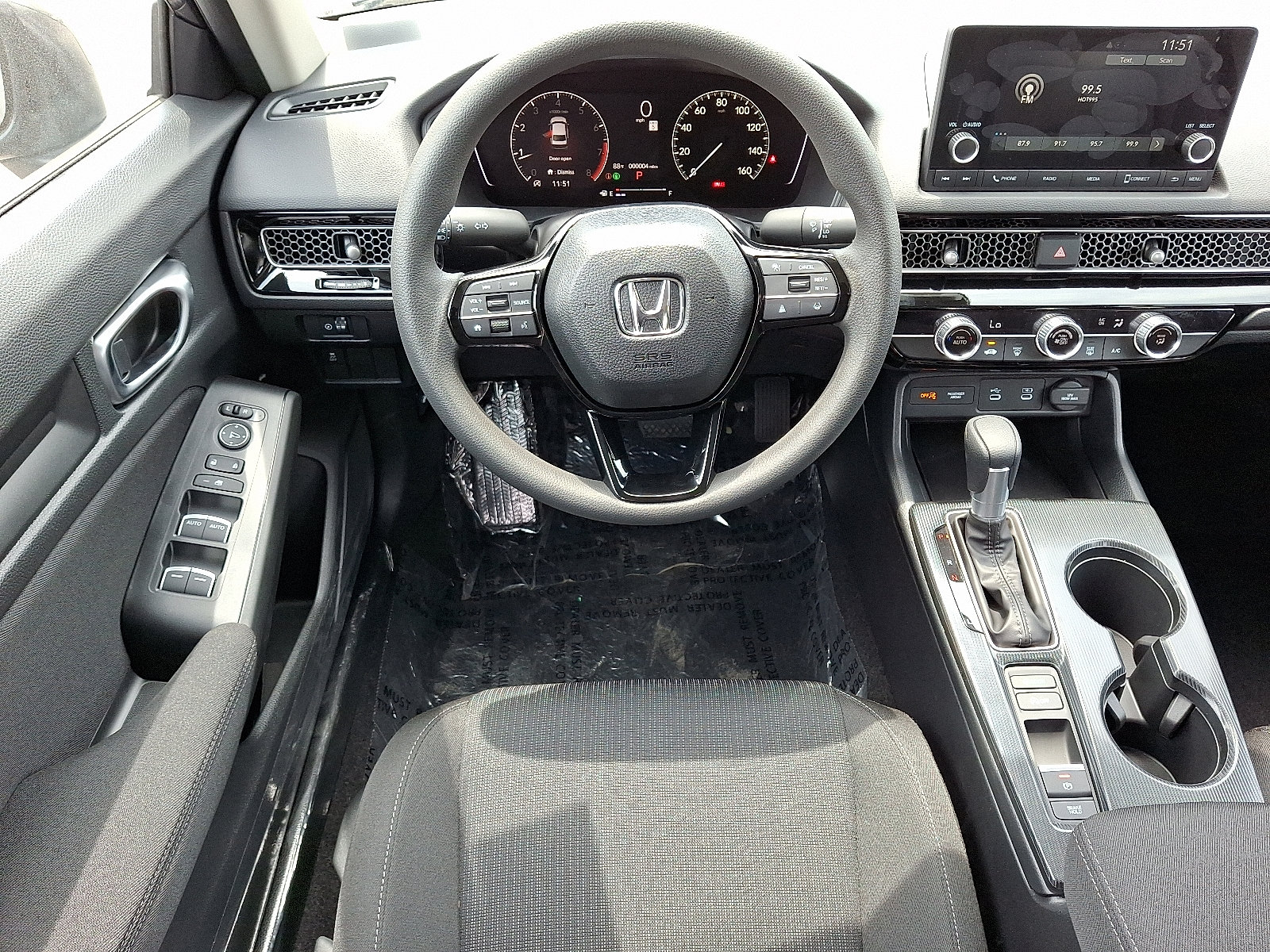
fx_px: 917
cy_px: 476
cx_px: 635
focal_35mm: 25
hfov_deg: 69.4
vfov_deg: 54.9
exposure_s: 1/100
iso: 54
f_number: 1.8
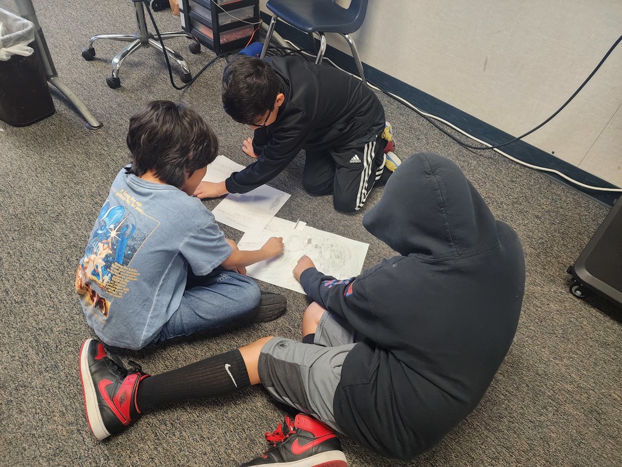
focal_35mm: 23
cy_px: 234
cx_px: 311
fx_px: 413
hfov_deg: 73.9
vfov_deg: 58.9
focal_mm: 6.4
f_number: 1.8
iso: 800
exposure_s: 1/120
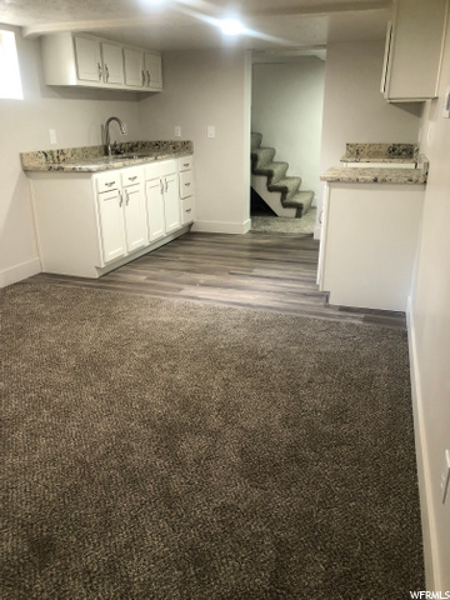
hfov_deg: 49.7
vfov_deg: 63.4
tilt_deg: -21.0
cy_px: 300
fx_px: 485
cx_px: 225
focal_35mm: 28
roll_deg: +0.1
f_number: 1.8
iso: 40
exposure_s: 1/15
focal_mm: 3.99
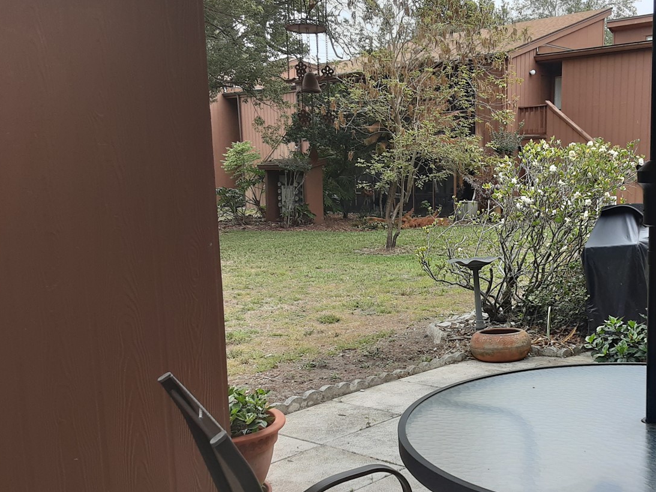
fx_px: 777
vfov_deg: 34.9
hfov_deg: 45.2
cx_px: 424
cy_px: 317
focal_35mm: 41
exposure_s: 1/133
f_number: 1.9
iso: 40
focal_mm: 2.9
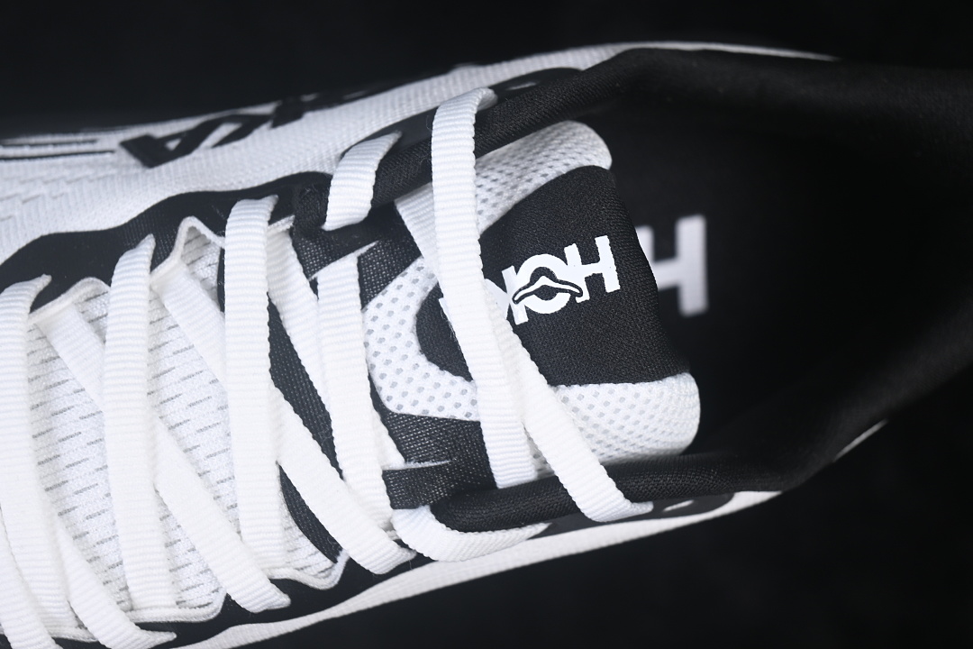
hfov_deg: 27.0
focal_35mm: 75
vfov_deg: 18.2
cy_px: 324
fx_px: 2027
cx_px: 486
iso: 160
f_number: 7.1
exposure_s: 1/80
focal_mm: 50
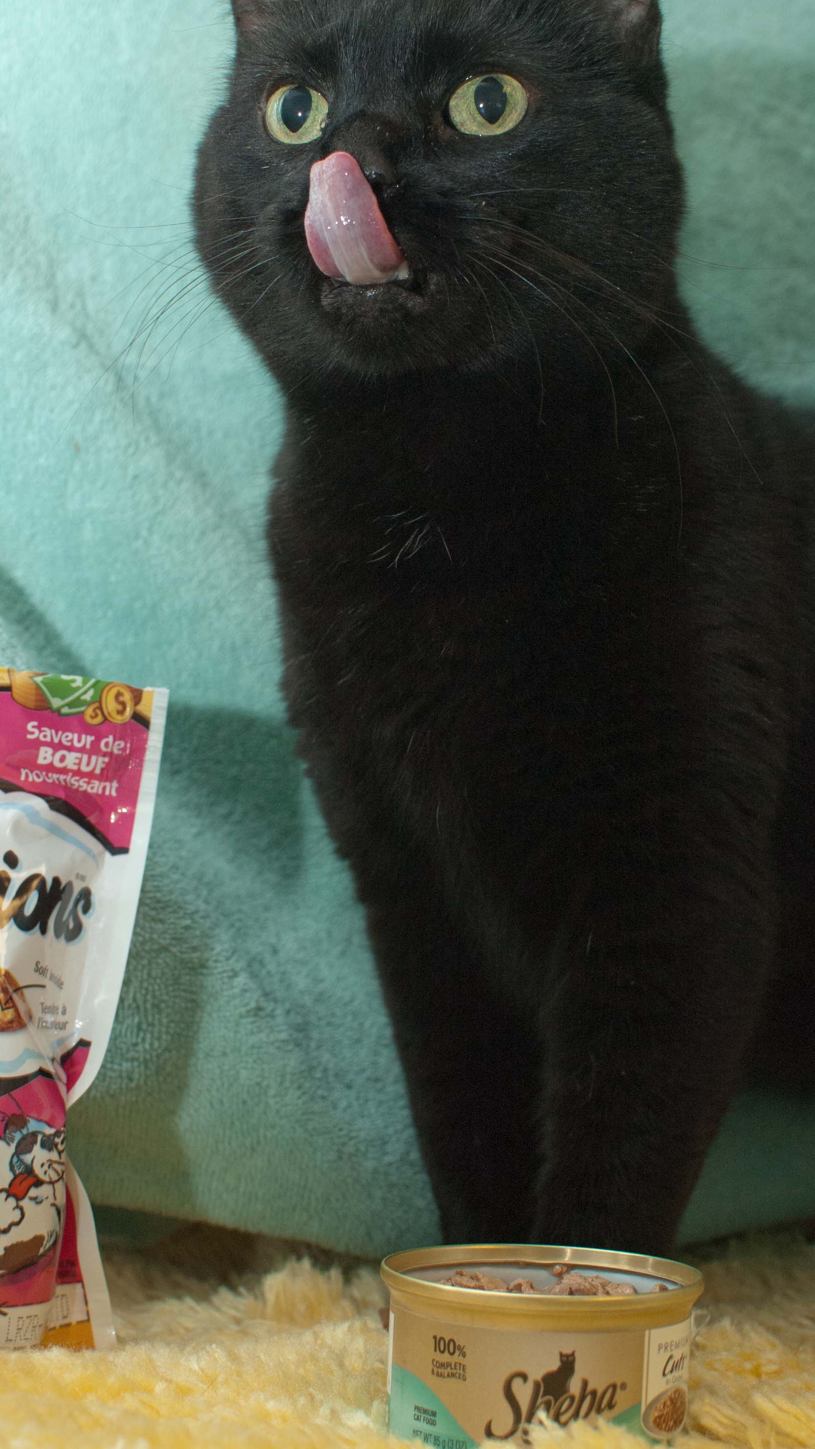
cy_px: 721
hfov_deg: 21.6
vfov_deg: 37.5
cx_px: 352
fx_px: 2134
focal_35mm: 56
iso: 800
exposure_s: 1/60
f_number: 5.6
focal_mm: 35
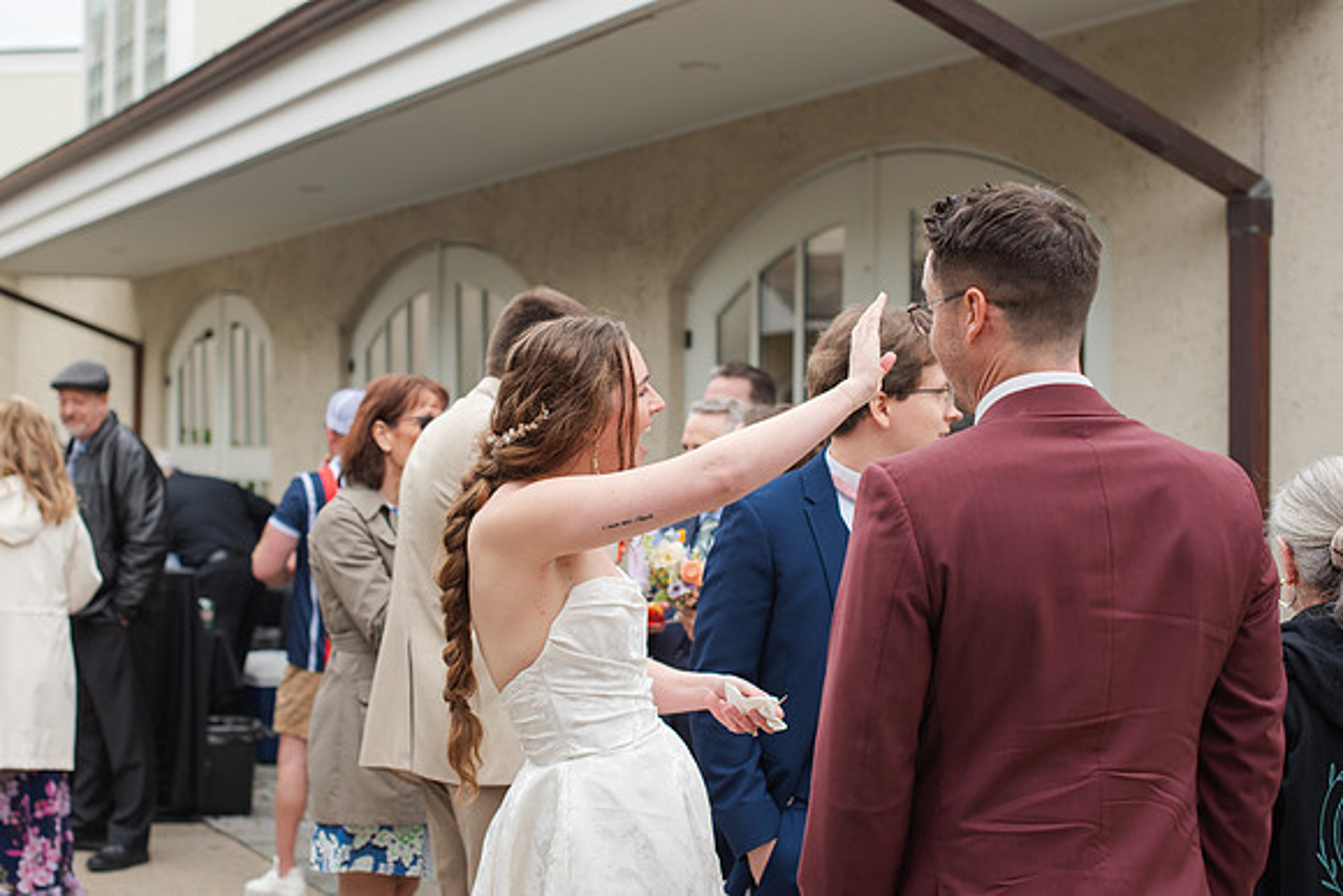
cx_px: 578
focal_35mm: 57
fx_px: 2127
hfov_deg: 35.0
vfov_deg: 23.8
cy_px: 408
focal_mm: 50
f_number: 3.5
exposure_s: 1/500
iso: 250
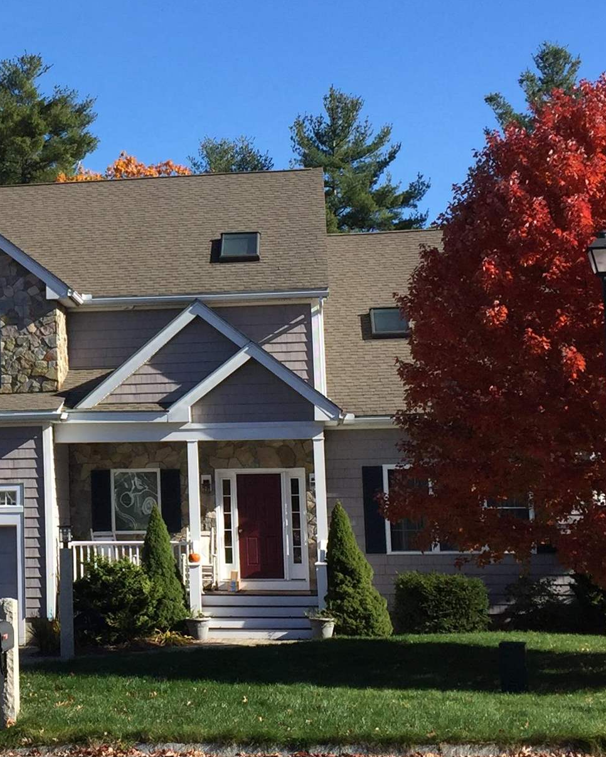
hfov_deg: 20.4
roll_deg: -0.2
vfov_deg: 26.4
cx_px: -33
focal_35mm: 72
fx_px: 1615
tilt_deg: +9.2
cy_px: 318
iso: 32
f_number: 2.2
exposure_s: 1/1199
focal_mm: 4.15
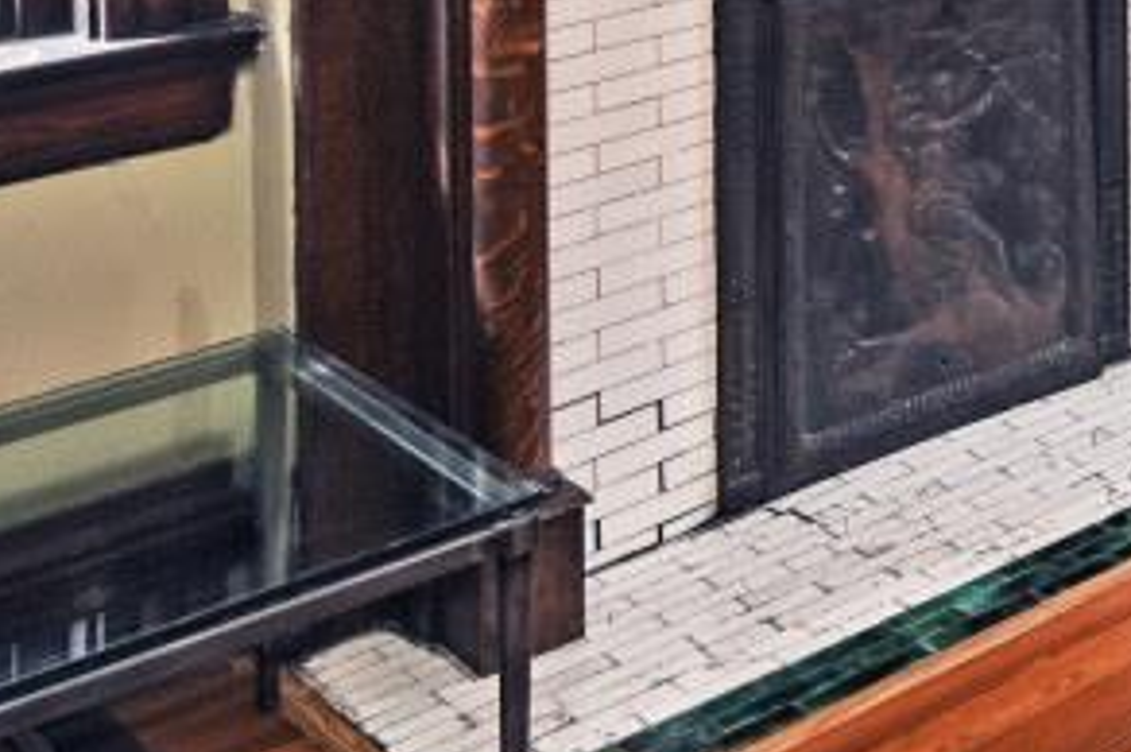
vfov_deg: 16.0
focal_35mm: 72
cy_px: -612
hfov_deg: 21.8
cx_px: 1832
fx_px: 2259
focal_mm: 14
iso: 200
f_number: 4.5
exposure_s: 1/80
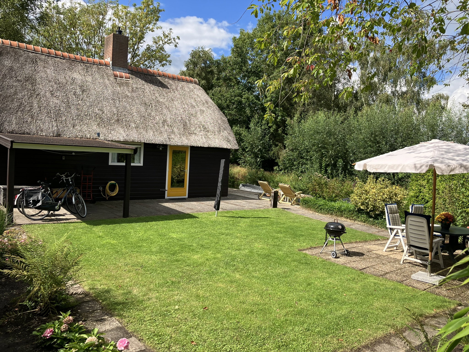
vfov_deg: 49.7
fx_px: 379
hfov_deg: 63.4
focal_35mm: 28
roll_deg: -3.1
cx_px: 234
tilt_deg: -1.9
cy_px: 176
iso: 32
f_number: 1.8
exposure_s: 1/1156
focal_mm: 3.99
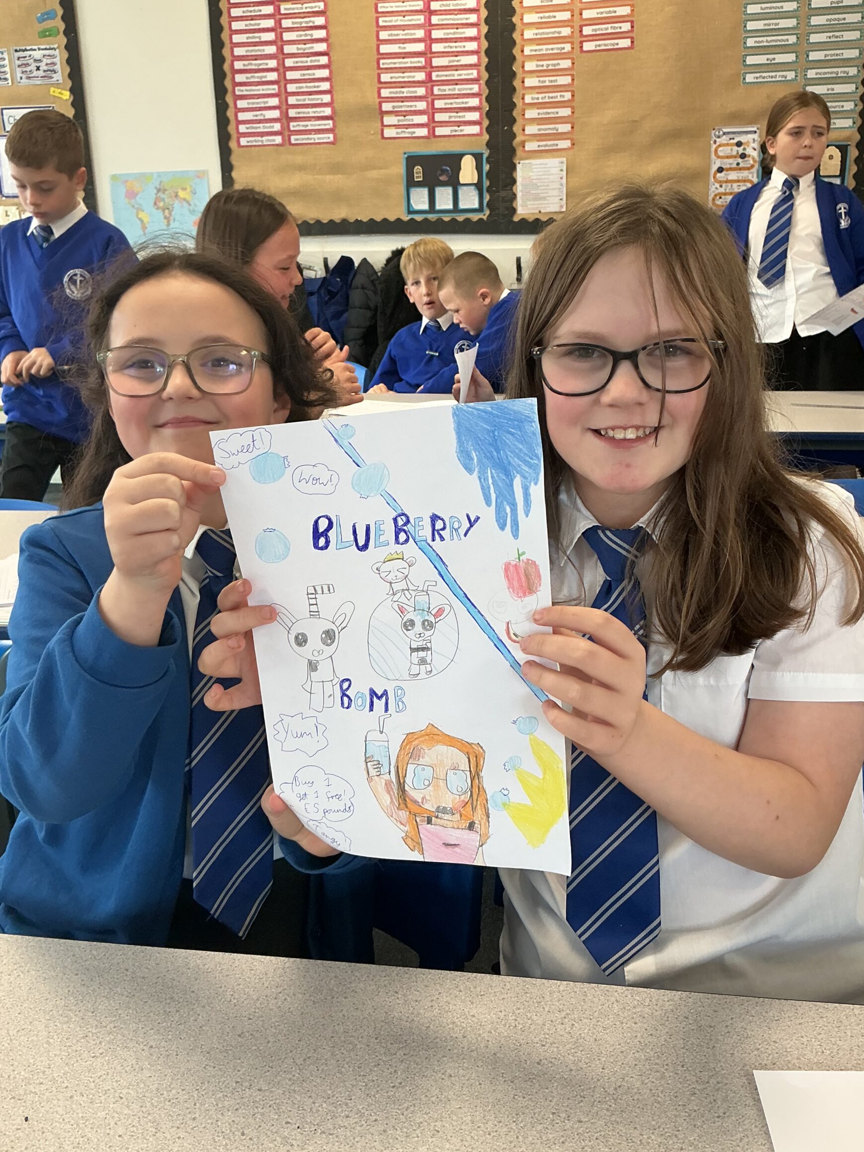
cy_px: 582
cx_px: 429
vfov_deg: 56.8
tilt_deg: -20.6
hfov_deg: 44.2
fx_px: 1065
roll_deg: +2.3
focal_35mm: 32
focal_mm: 3
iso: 64
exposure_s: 1/60
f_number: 1.8
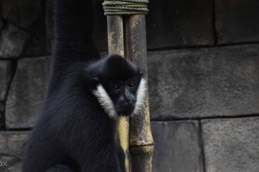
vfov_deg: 2.6
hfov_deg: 4.0
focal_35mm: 519
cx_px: 110
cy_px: 91
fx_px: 3734
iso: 1600
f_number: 6.3
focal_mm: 300
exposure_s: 1/200
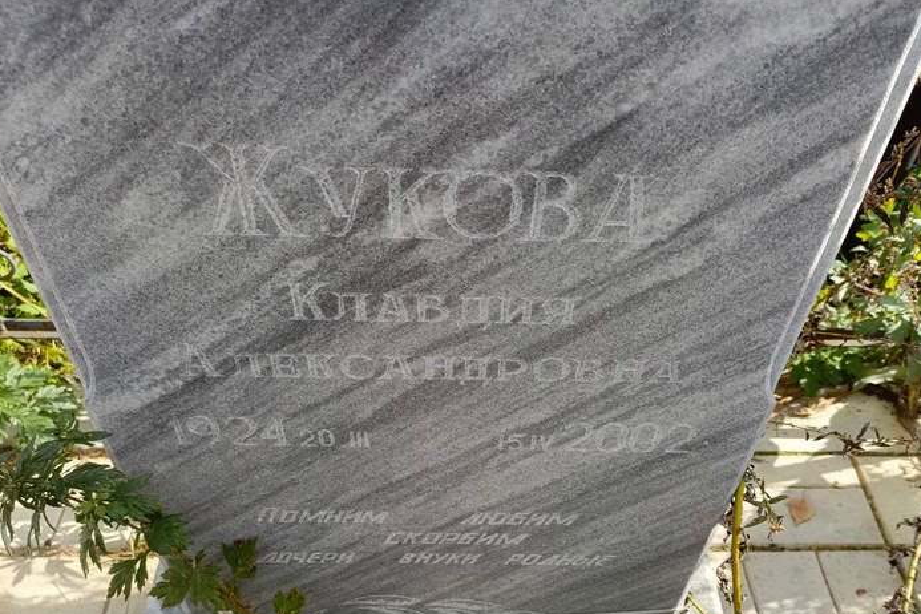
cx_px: 468
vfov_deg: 43.2
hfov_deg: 61.9
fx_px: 767
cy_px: 391
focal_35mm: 30
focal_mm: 4.76
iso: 112
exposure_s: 1/383
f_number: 1.69
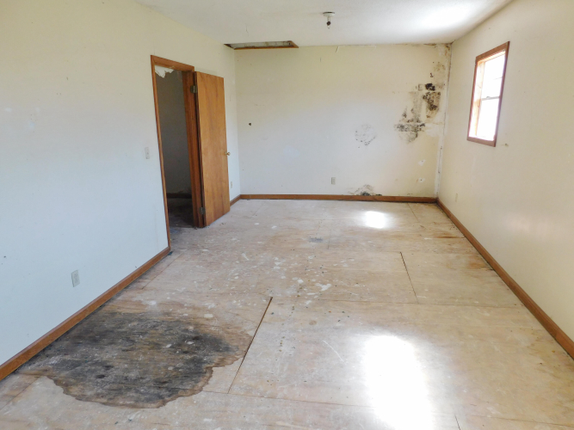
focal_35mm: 23
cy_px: 215
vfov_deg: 58.9
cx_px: 287
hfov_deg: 73.9
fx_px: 381
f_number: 3
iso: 125
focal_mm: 4
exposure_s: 1/40
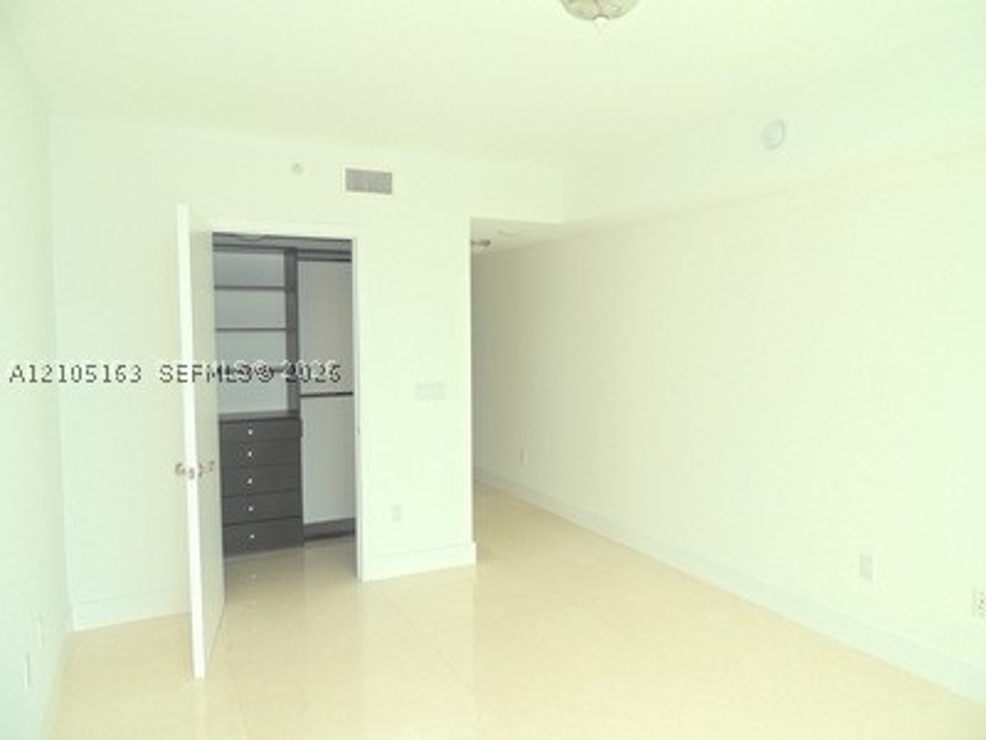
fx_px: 684
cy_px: 370
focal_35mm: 24
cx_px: 493
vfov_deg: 56.8
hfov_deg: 71.6
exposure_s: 1/320
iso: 100
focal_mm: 4.3
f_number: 3
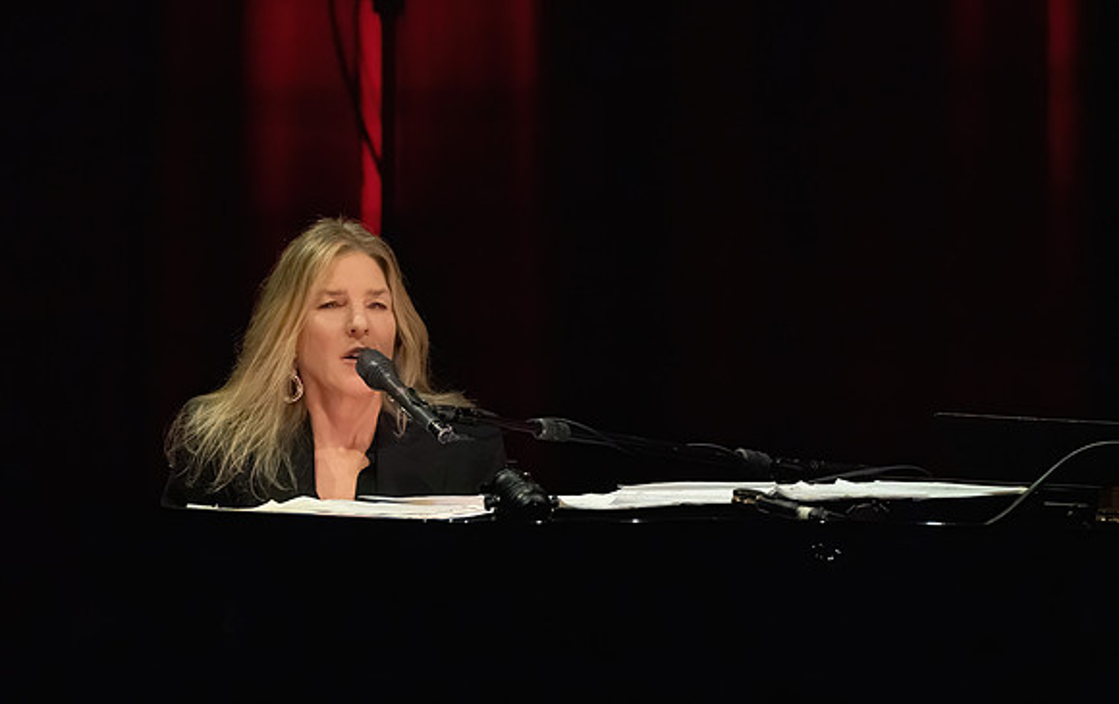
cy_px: 385
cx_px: 509
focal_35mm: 536
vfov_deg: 2.5
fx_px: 16369
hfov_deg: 3.9
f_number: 8
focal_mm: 400
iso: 16000
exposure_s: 1/320
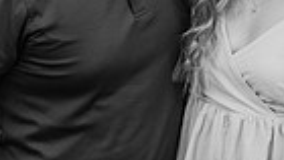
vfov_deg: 4.0
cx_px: 195
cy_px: -50
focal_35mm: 303
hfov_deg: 7.1
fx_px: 2283
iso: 200
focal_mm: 70
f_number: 3.2
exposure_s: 1/160
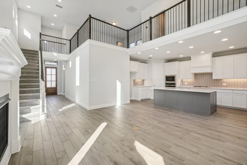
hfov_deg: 100.4
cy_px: 82
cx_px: 124
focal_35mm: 15
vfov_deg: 77.3
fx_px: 103
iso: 400
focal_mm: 10
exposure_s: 1/125
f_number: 9
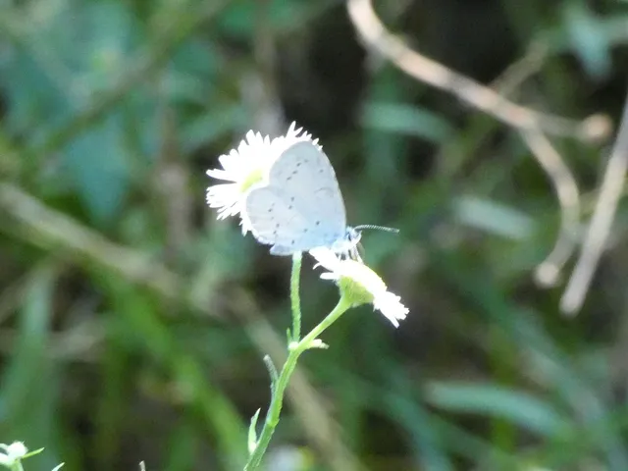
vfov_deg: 7.9
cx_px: 314
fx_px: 3429
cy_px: 236
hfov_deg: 10.5
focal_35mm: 189
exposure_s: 1/80
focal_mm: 33.9
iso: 1600
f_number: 5.5
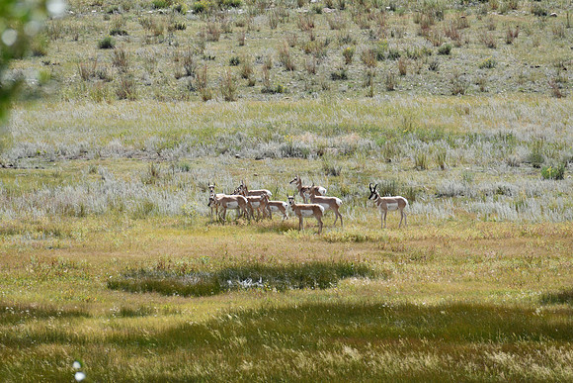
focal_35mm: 450
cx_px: 286
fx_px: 7164
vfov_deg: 3.1
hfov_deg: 4.6
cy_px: 192
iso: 200
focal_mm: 300
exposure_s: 1/500
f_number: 7.1
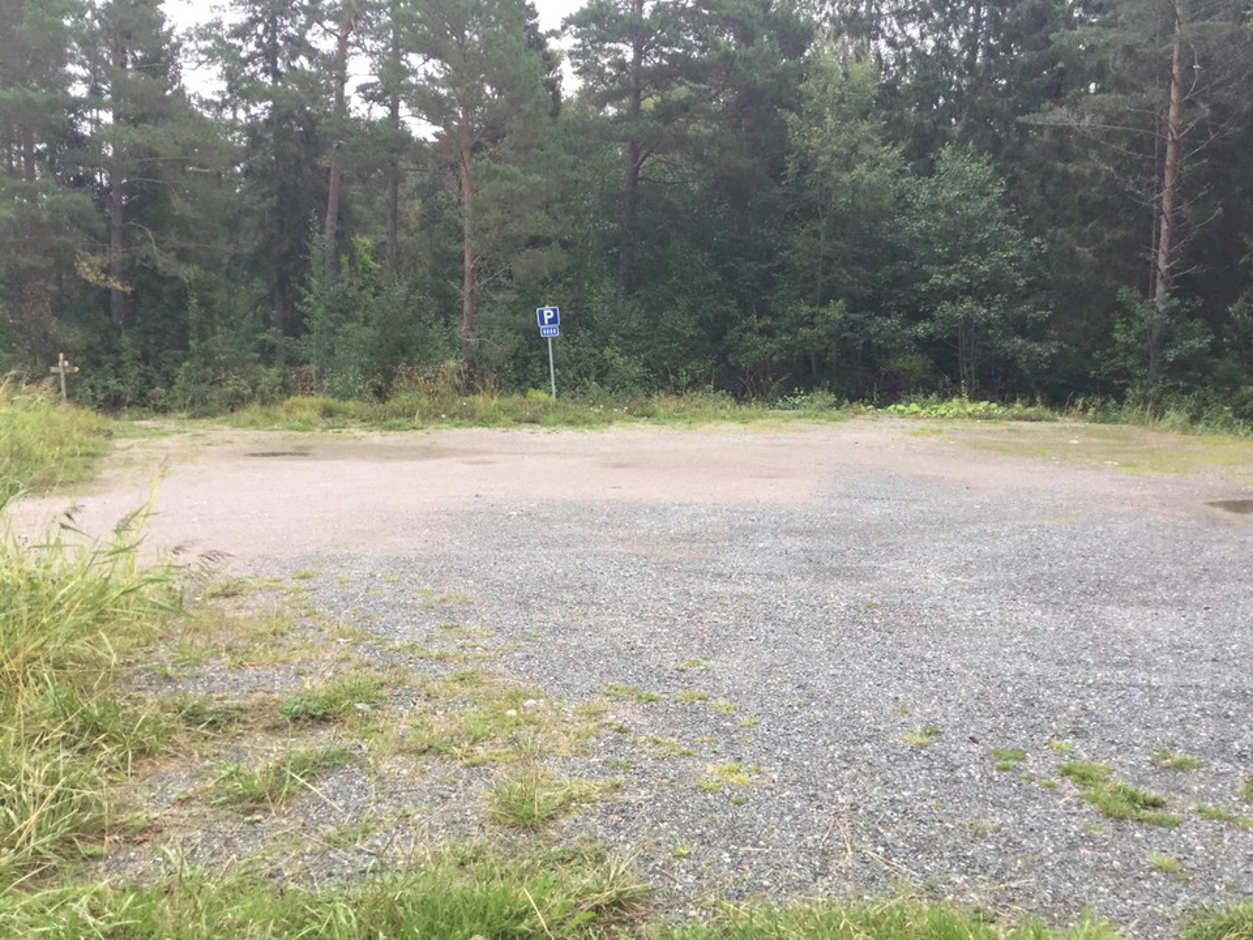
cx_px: 626
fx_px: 1122
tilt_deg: -6.7
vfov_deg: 45.4
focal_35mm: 31
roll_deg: -0.5
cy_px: 470
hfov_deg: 58.4
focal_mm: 3.3
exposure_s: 1/33
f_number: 2.4
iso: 25
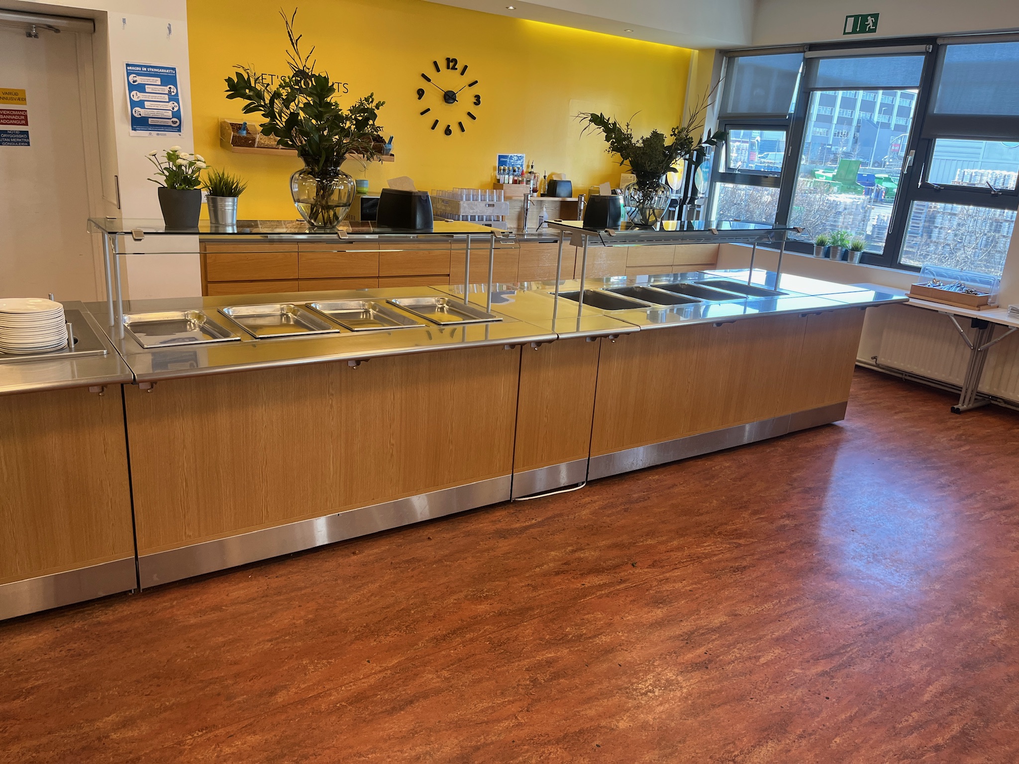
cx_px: 510
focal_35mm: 26
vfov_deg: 53.1
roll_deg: -3.5
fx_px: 765
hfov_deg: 67.3
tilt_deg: -16.9
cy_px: 382
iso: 80
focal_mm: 5.1
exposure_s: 1/100
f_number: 1.6
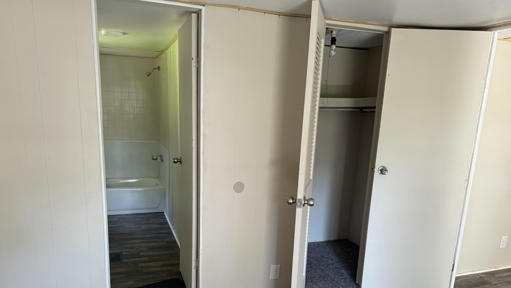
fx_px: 366
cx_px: 248
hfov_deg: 69.8
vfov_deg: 42.3
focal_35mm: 27
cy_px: 192
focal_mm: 6.76
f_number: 1.78
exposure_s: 1/89
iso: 200
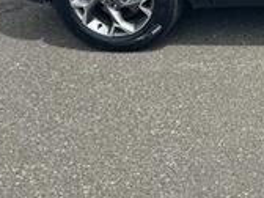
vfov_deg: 19.0
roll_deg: -2.7
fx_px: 549
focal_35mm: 72
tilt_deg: -14.0
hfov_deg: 23.0
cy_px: -58
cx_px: 372
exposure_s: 1/2203
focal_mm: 6.86
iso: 80
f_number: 1.78
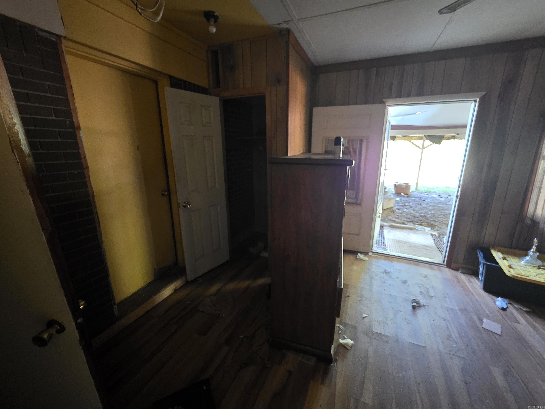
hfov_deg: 106.2
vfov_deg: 89.9
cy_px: 204
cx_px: 272
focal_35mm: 13
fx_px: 205
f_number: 1.9
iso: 800
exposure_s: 1/30
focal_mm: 2.2
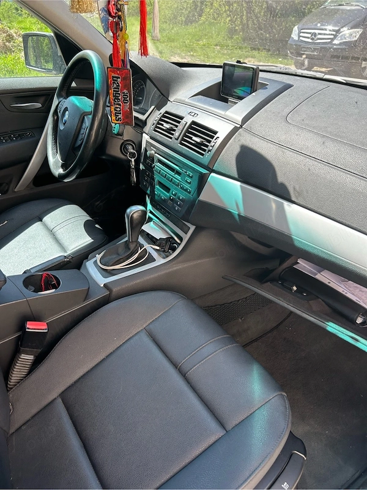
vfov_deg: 67.3
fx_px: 368
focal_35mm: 26
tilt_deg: -31.2
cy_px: 245
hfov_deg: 53.1
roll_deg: -1.5
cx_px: 184
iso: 50
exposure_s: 1/394
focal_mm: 5.7
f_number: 1.5
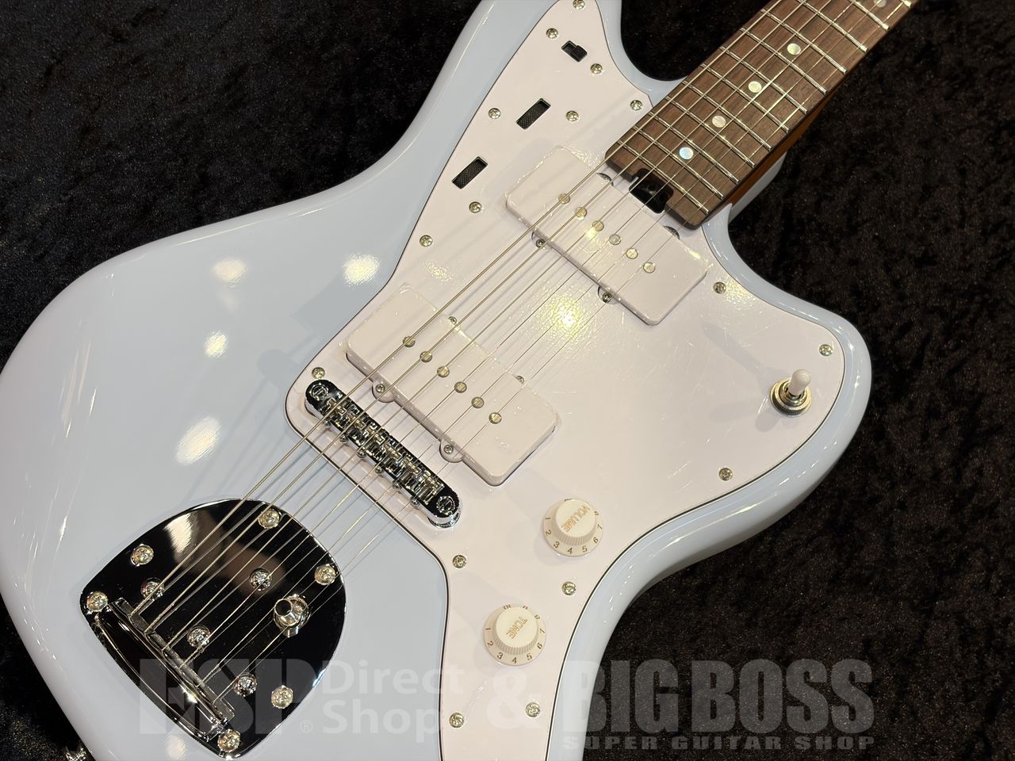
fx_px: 1525
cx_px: 508
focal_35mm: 52
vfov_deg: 28.0
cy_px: 380
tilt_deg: -65.3
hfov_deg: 36.8
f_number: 1.6
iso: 40
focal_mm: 5.96
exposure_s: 1/60
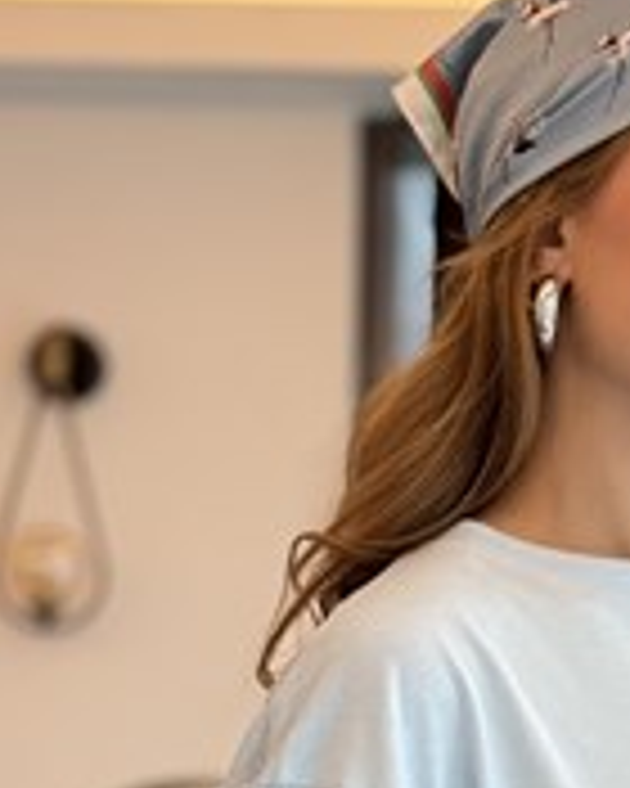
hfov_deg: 10.6
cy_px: 1002
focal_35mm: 143
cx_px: 738
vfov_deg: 13.1
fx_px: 3333
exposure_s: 1/200
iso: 125
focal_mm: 6.76
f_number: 1.78
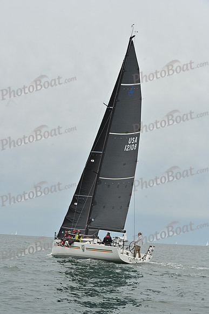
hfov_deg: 17.5
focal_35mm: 78
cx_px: 104
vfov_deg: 26.0
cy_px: 157
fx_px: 679
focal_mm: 78
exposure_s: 1/1000
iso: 320
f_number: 9
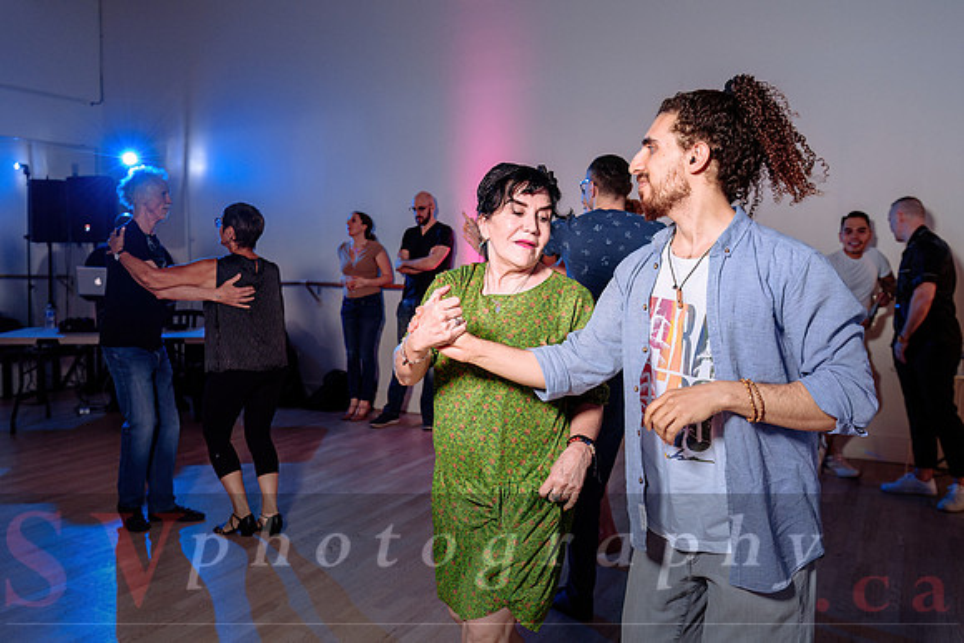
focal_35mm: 33
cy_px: 303
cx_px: 509
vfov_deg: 39.9
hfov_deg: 57.1
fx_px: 886
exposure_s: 1/125
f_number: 3.5
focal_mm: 29
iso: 800
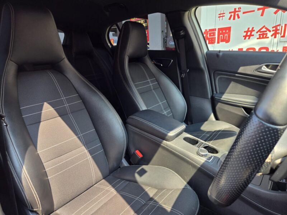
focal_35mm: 23
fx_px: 191
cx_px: 144
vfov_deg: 58.9
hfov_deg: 73.9
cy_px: 108
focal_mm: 5.4
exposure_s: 1/180
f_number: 1.8
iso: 32
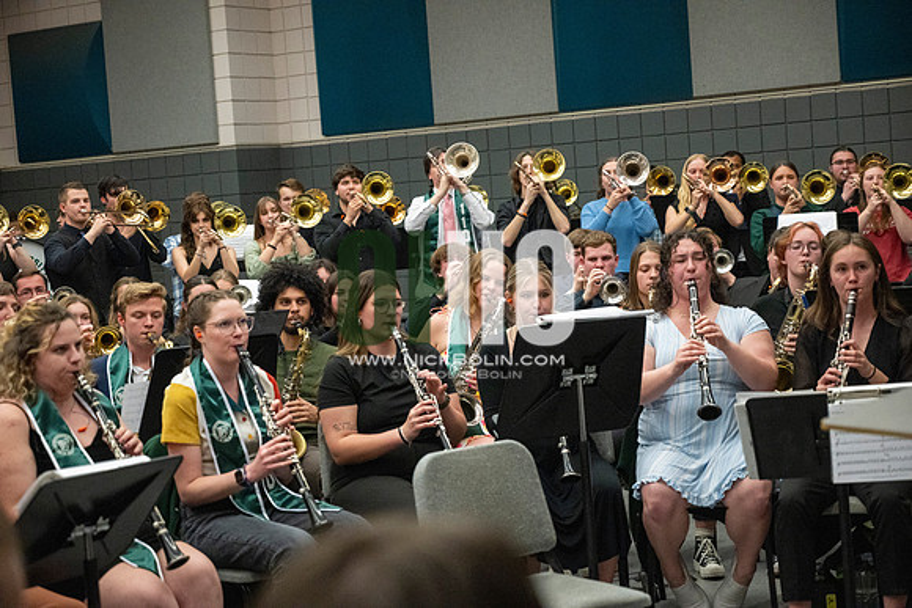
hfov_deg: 28.8
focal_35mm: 70
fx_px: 1774
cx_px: 456
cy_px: 304
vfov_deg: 19.5
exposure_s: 1/500
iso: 10000
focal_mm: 70
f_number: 4
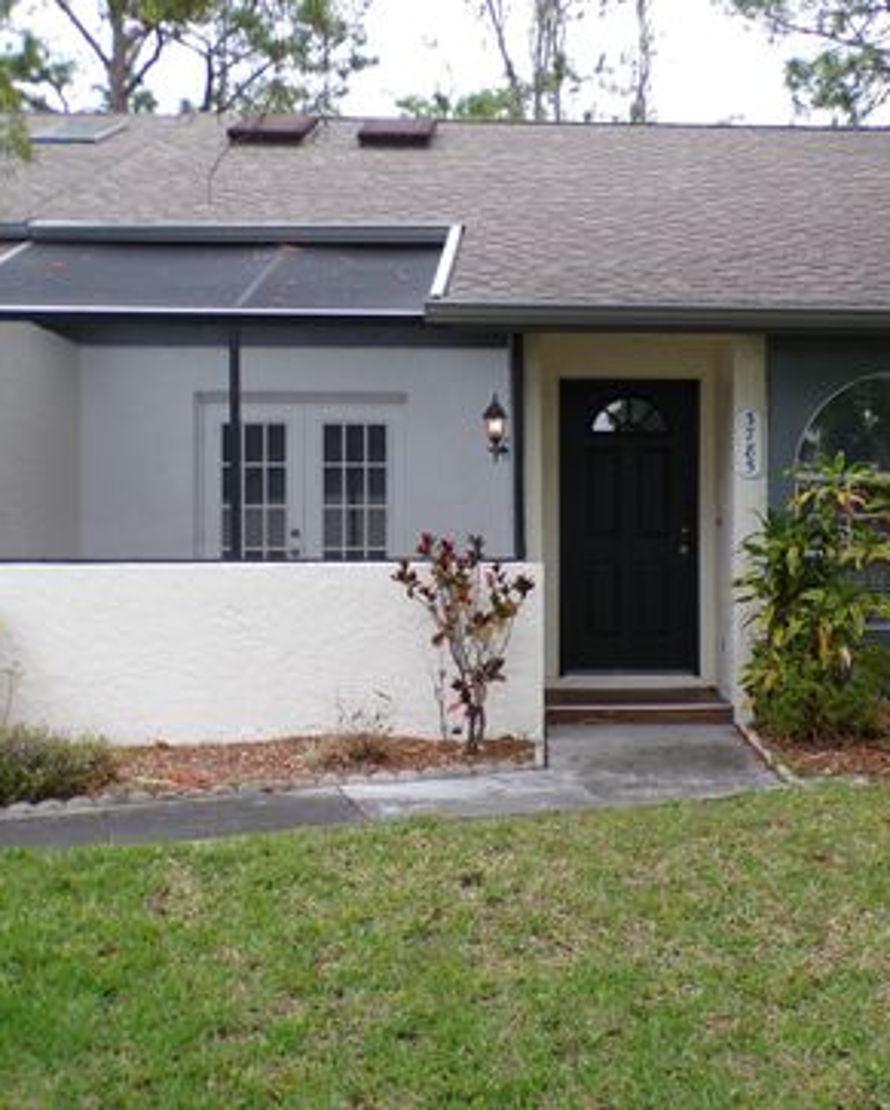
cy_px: 540
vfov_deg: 42.9
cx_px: 639
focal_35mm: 43
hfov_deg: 34.4
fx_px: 1414
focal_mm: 5.8
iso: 100
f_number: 3.2
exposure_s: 1/220
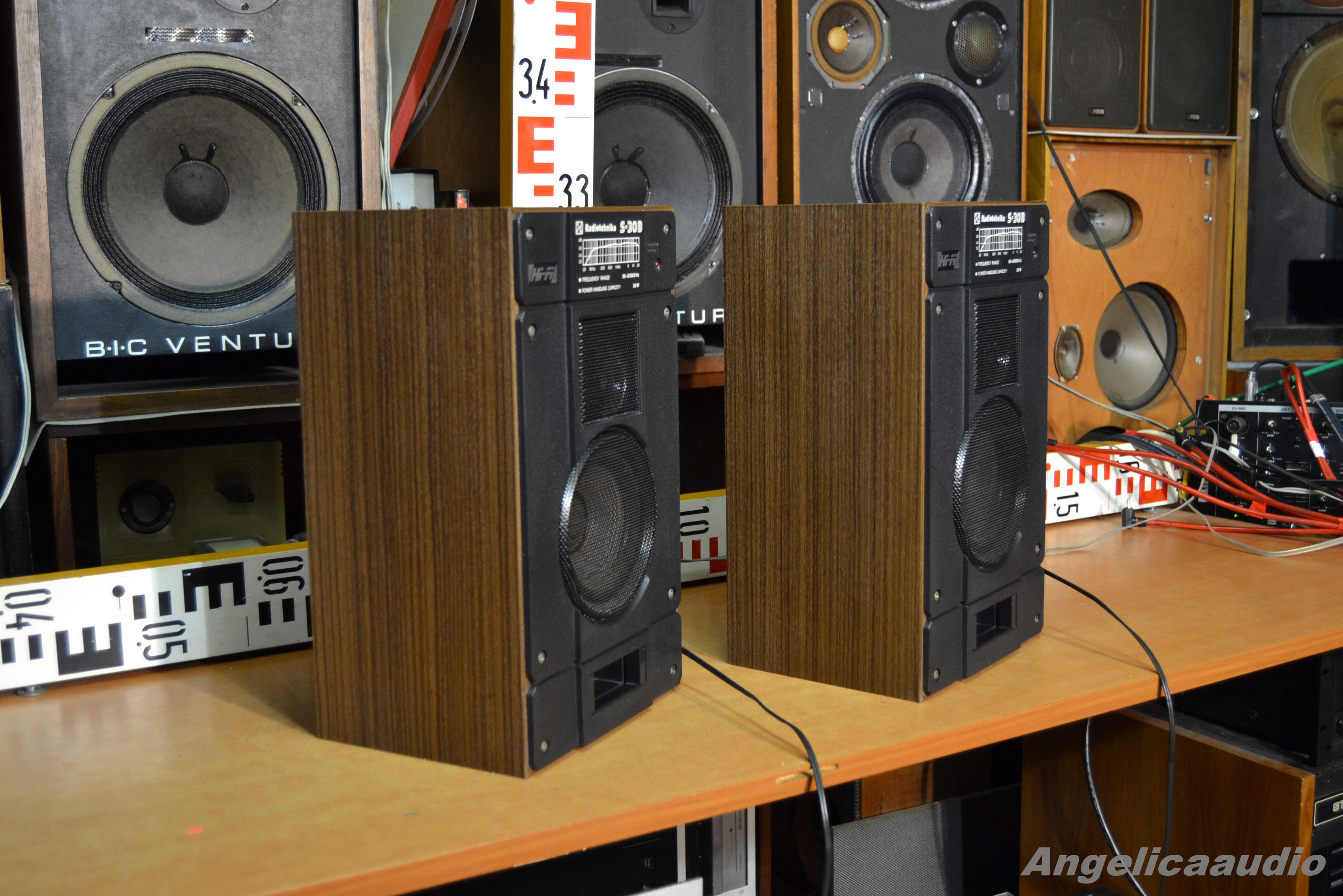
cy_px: 448
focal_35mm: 39
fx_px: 1455
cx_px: 672
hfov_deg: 49.6
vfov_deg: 34.2
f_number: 4
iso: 720
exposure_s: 1/60
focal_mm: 26
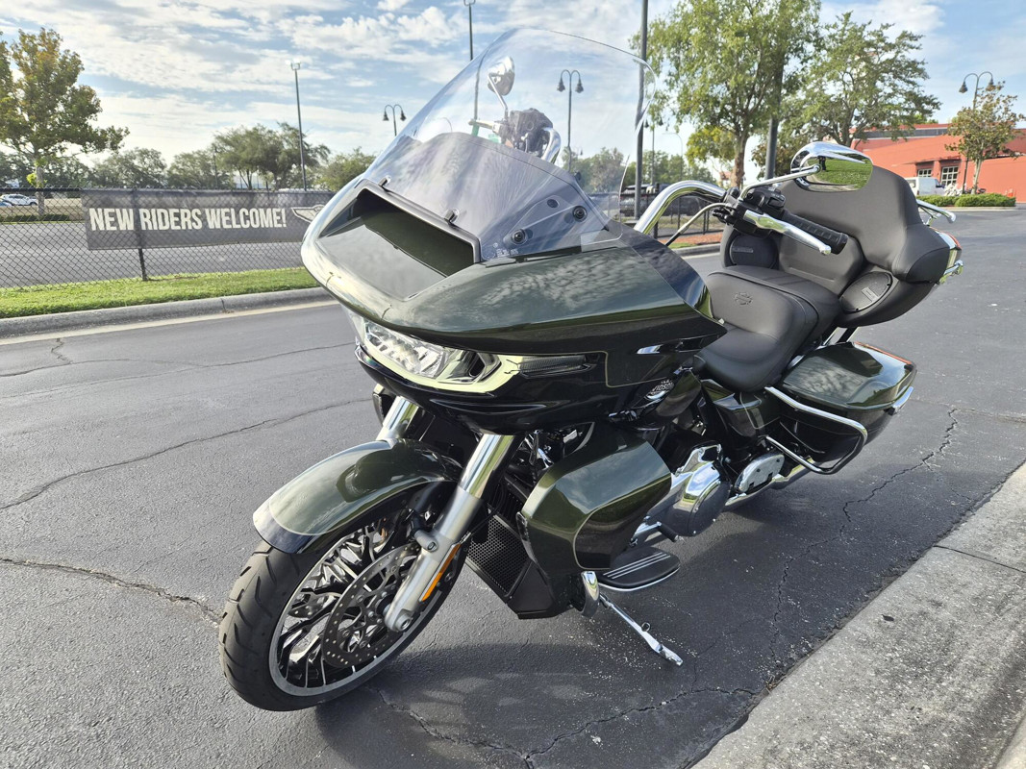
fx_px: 682
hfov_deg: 73.9
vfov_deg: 58.9
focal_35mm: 23
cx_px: 513
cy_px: 384
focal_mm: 5.4
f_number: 1.8
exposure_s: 1/2728
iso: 80
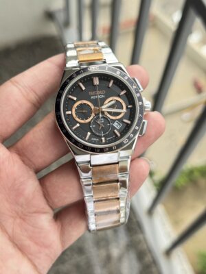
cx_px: 103
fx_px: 381
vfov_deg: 39.7
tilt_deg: -64.5
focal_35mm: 48
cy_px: 137
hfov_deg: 30.3
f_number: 1.78
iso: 64
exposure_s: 1/1027
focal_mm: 6.76
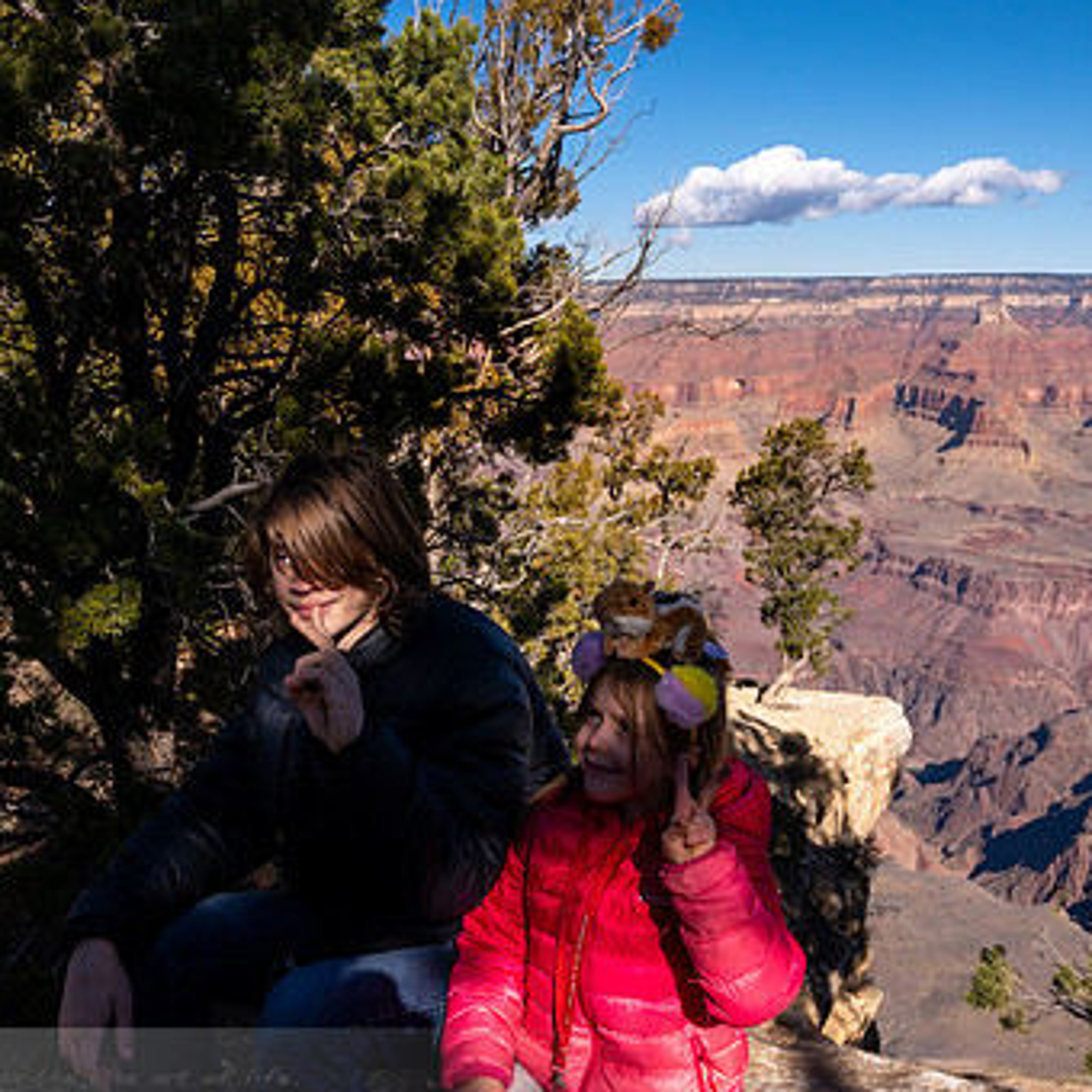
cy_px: 533
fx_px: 1285
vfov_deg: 46.0
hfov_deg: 45.8
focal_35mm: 36
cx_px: 646
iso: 400
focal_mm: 24
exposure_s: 1/1250
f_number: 8
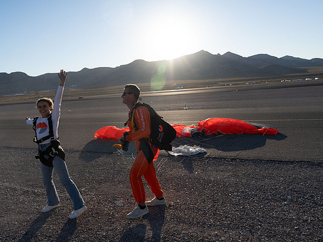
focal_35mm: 27
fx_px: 252
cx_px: 145
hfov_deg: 65.2
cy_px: 121
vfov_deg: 51.4
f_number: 9
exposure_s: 1/2000
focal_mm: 24
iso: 800
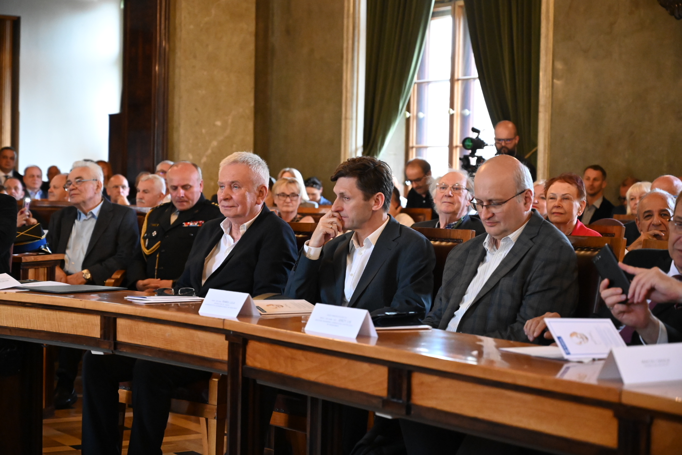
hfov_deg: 28.8
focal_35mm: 70
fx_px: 1326
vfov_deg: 19.5
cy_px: 228
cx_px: 341
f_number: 4.5
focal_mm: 70
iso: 10000
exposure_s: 1/400
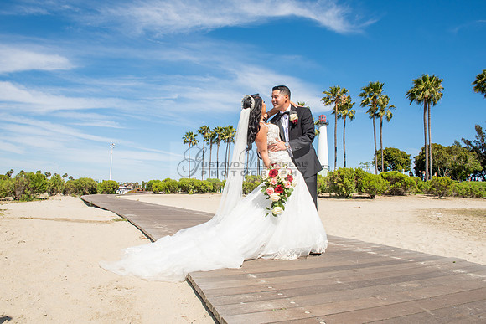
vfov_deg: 53.2
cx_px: 243
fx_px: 324
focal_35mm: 24
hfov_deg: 73.7
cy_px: 162
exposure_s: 1/250
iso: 200
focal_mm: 24
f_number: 14
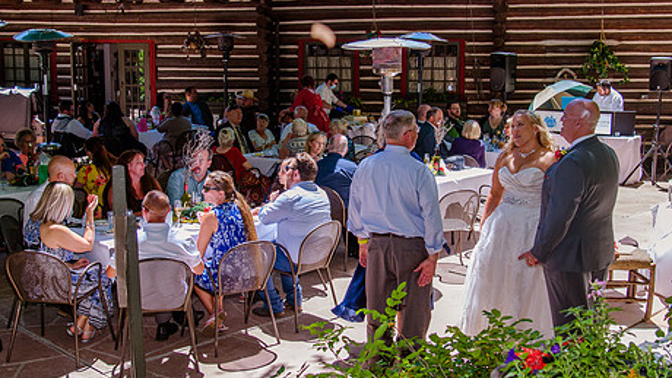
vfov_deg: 24.9
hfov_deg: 42.9
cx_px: 335
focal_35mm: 48
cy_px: 156
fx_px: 855
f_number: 5
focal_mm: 31
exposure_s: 1/500
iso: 320
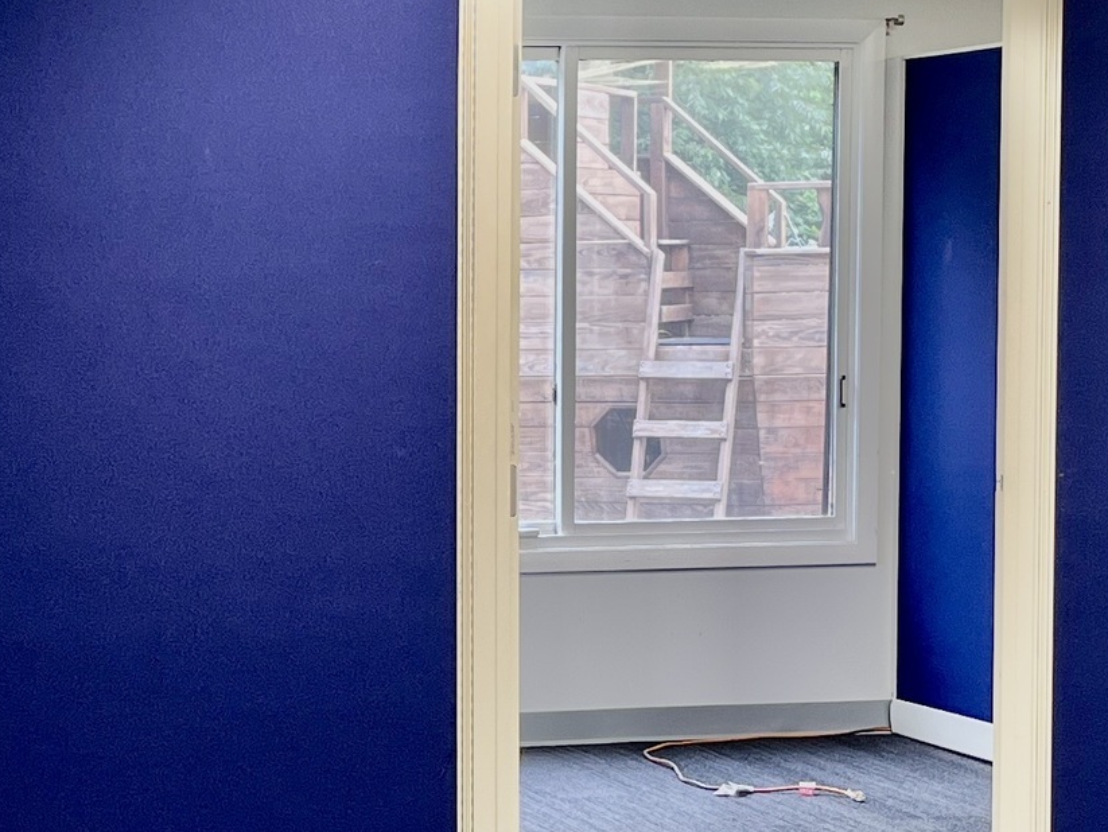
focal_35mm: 97
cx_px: 159
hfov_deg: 19.9
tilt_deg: -3.4
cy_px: 464
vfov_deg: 15.3
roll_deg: +0.7
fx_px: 3106
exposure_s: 1/60
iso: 80
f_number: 1.6
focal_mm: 5.1
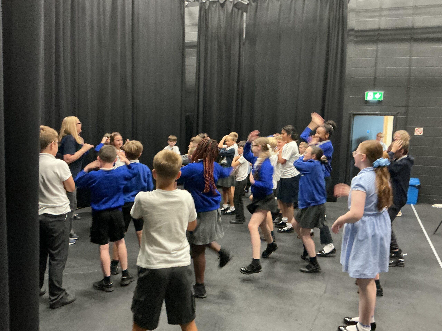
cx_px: 221
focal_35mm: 29
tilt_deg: -6.0
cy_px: 166
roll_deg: -1.6
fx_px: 370
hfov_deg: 61.7
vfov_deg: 48.2
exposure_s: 1/30
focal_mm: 3
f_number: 1.8
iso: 500
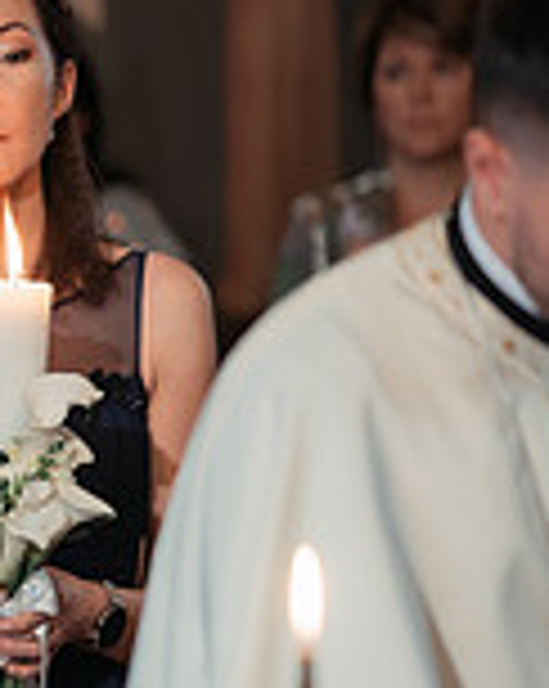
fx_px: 7550
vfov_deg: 5.2
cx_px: -684
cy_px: 530
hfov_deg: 4.1
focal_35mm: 371
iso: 1600
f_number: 1.8
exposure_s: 1/200
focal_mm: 85
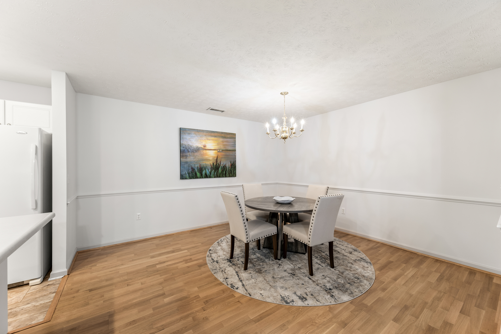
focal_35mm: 14
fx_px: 195
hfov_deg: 104.3
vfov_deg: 81.2
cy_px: 167
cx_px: 250
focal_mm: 14
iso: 200
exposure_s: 1/1.67
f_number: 8
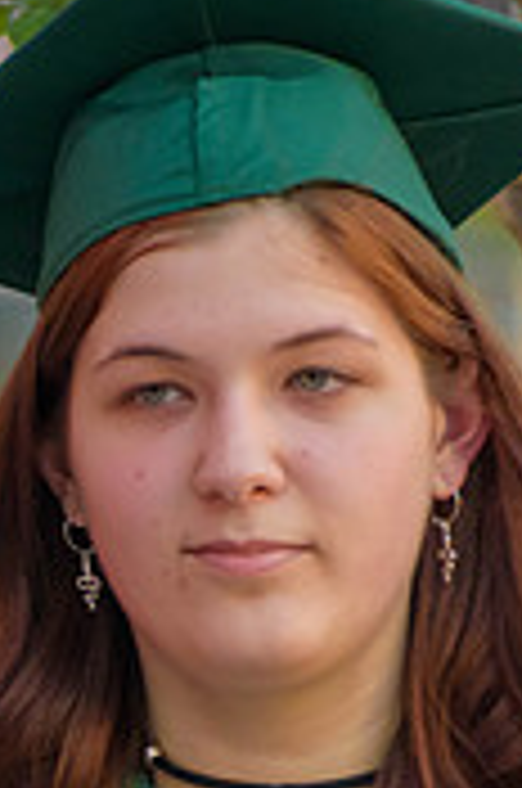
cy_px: 941
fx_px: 19411
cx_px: 4
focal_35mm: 889
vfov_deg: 2.3
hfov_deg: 1.5
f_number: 5.6
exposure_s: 1/500
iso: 1400
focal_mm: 230
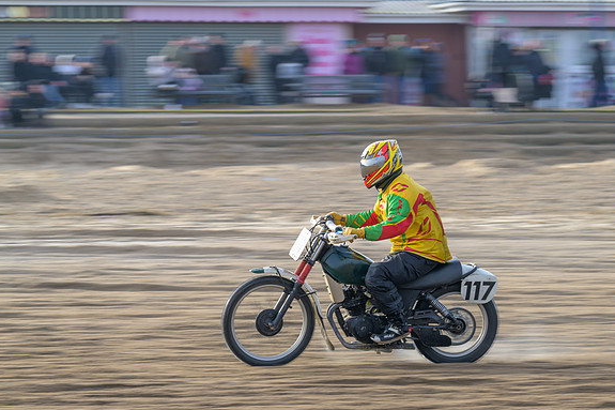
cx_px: 348
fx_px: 3689
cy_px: 236
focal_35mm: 216
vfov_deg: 6.4
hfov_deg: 9.5
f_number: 8
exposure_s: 1/160
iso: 160
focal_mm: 180
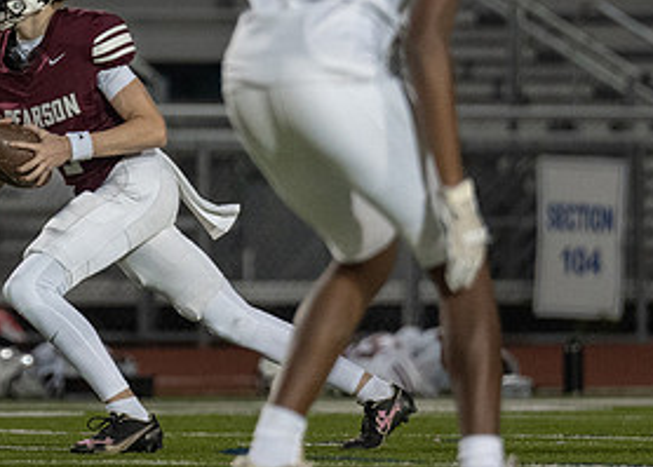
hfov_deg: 2.6
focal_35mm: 760
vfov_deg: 1.9
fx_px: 14105
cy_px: 59
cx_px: -107
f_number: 2.8
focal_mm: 200
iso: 1250
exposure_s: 1/1000
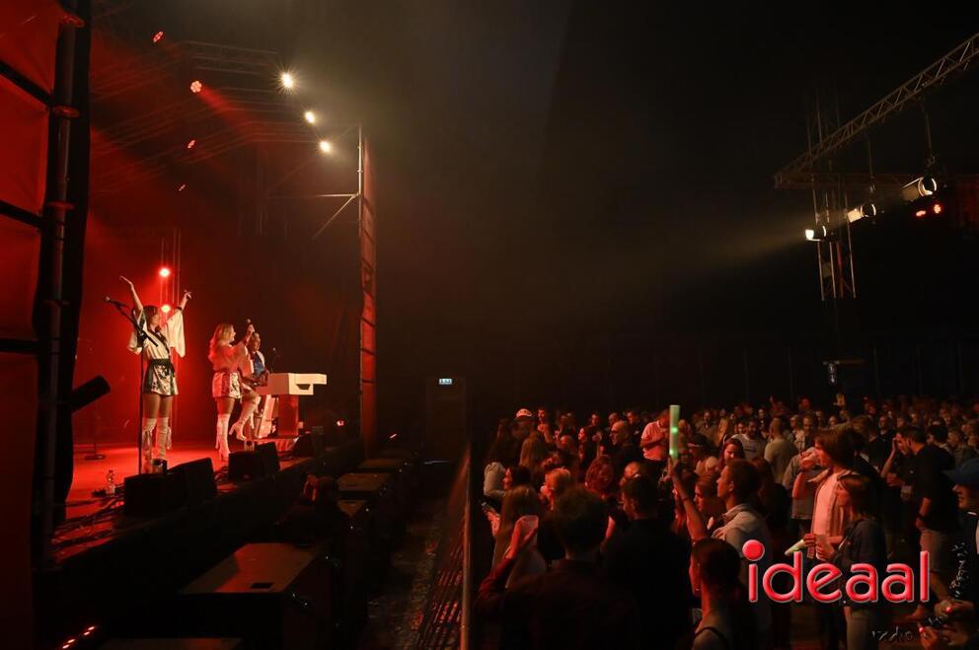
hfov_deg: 73.8
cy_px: 325
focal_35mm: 24
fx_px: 652
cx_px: 490
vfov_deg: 53.0
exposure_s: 1/125
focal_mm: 24
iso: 8000
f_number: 13
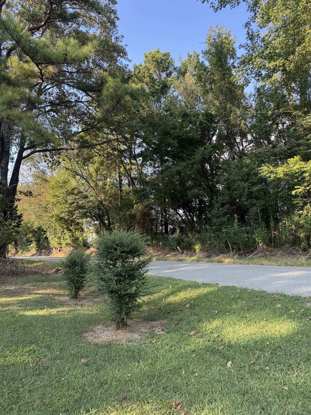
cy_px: 208
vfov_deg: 71.6
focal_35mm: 24
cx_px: 156
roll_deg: +1.4
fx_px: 287
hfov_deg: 56.8
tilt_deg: +5.0
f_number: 1.78
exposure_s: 1/464
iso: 80
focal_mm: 6.76
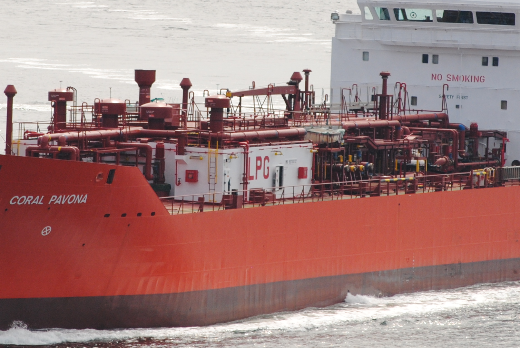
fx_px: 8851
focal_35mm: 612
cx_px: 240
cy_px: 82
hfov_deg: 3.4
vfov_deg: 2.3
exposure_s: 1/1600
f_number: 5
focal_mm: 170
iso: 200
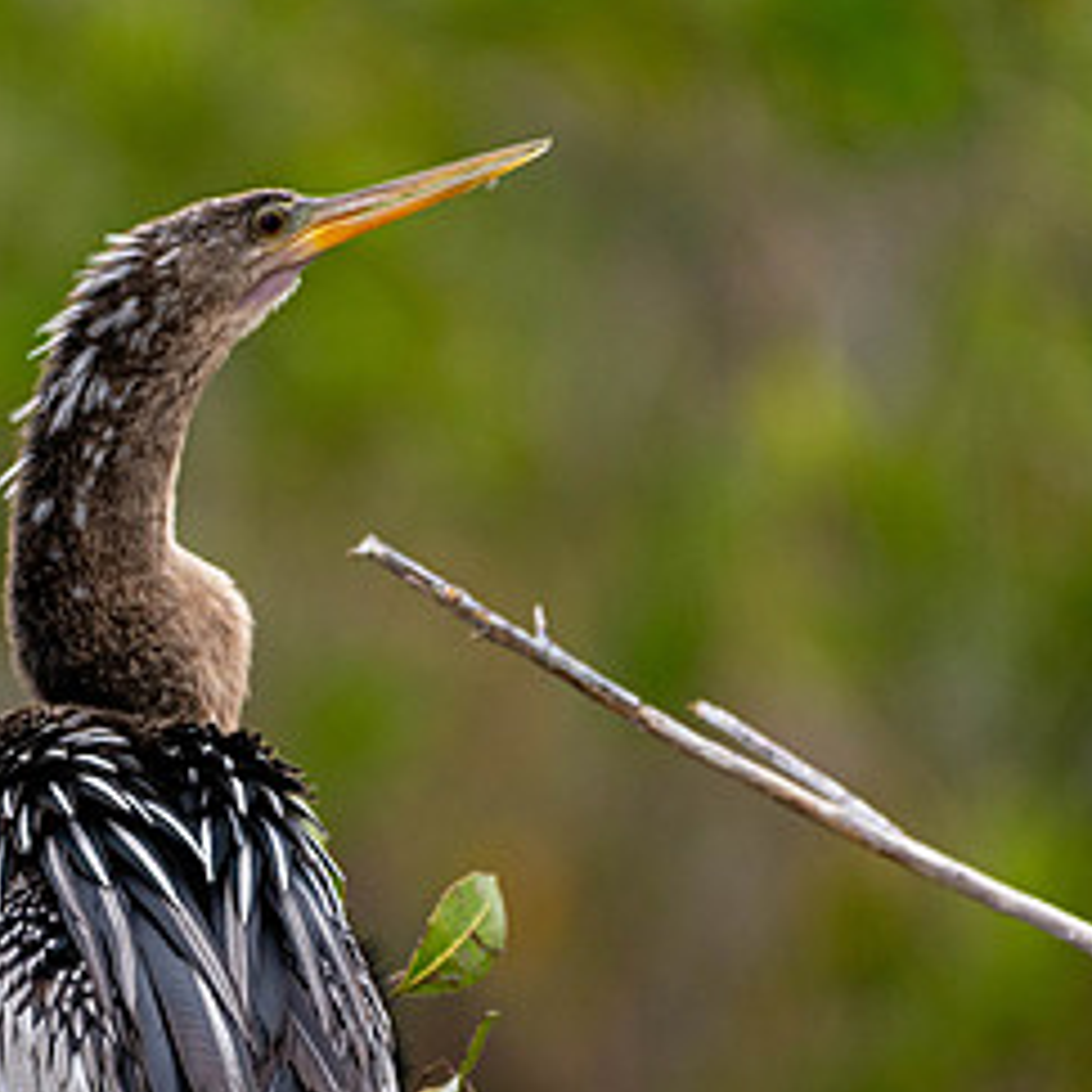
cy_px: 865
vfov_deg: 1.3
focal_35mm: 1325
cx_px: 92
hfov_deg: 1.3
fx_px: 47290
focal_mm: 500
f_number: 5.6
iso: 450
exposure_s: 1/200
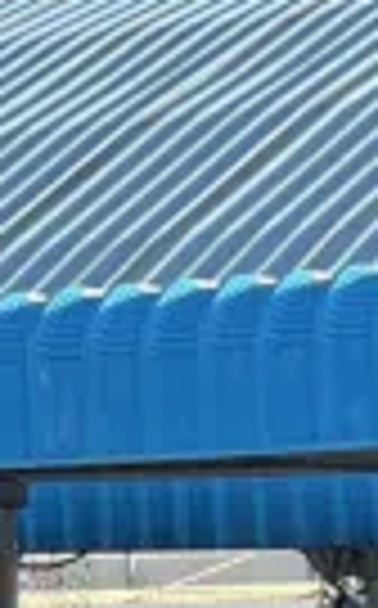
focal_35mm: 388
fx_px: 6416
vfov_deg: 5.4
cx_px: -36
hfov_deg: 3.4
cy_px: 1027
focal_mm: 9
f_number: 2.8
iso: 25
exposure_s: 1/205
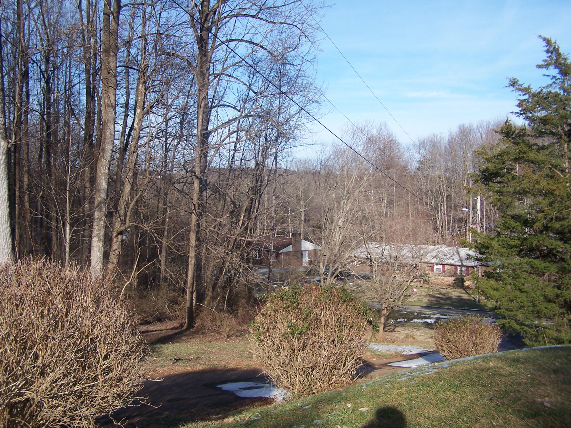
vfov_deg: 37.7
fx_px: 627
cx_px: 286
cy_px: 214
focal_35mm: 38
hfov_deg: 49.0
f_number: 2.8
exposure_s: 1/800
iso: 80
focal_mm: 6.3
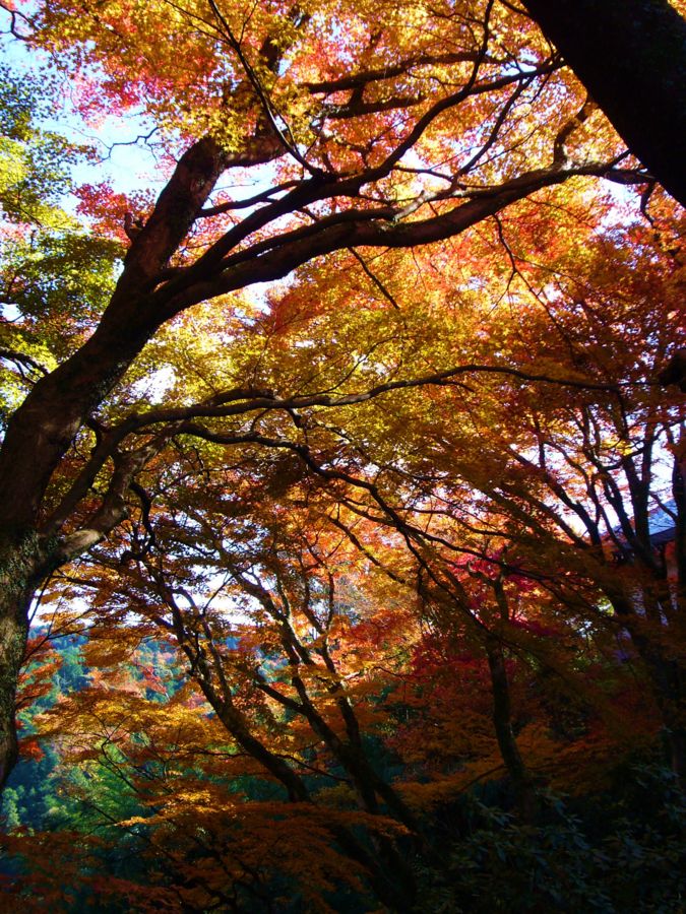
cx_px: 343
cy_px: 457
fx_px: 1215
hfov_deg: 31.5
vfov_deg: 41.2
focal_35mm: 46
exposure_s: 1/160
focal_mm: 7.5
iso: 80
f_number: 3.5
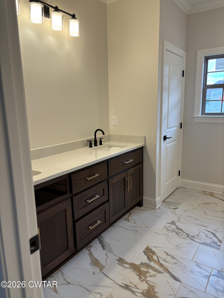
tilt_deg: -11.5
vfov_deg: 67.3
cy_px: 149
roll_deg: +1.1
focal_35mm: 26
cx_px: 112
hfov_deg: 53.1
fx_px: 224
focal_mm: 5.96
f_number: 1.6
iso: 80
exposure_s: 1/120
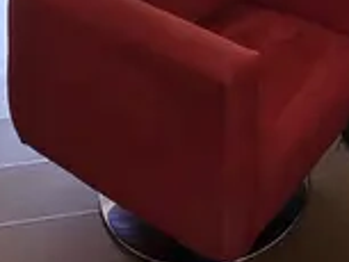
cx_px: 310
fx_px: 686
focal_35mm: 68
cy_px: -337
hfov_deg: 27.6
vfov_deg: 15.0
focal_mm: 2.2
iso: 64
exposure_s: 1/60
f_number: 2.2
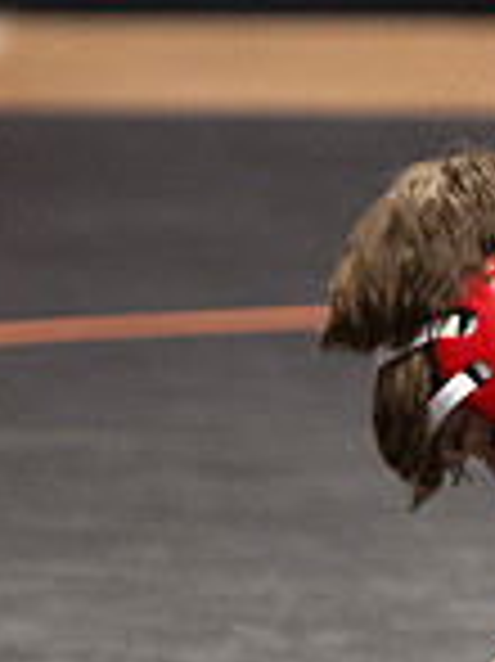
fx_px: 15275
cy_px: 729
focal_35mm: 800
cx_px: 877
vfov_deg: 2.5
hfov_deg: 1.9
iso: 3200
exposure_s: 1/1000
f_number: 2.8
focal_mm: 160
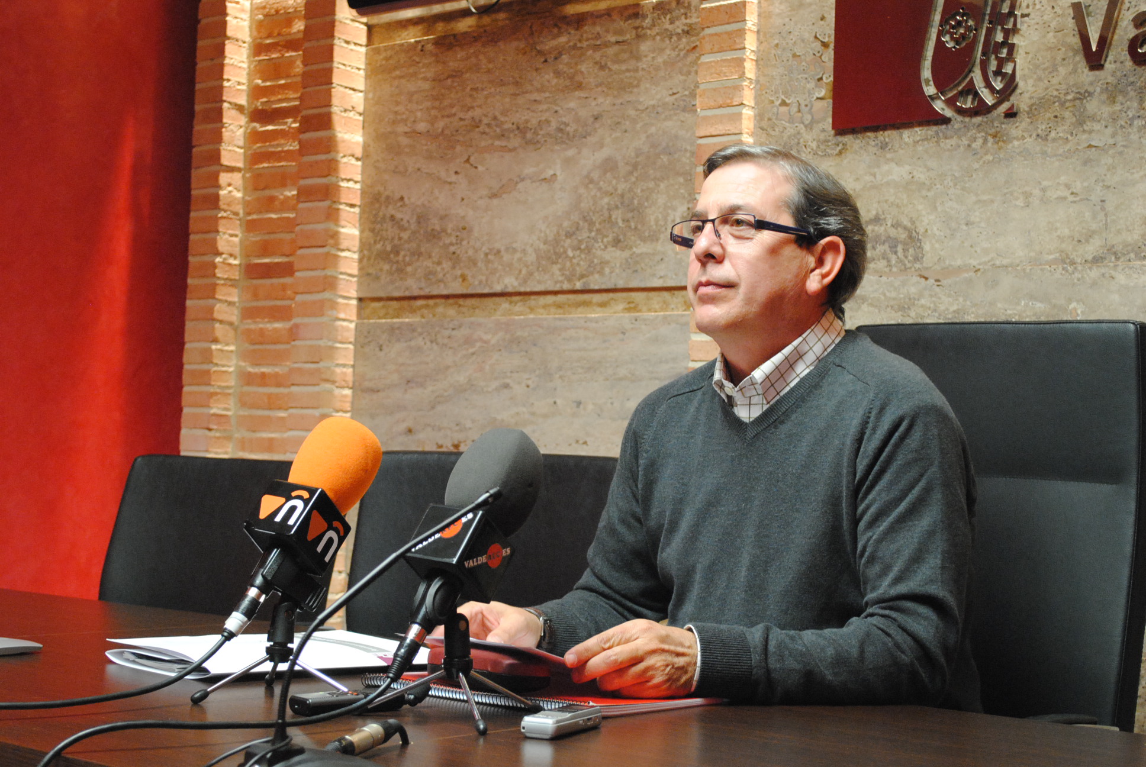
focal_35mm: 60
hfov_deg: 33.4
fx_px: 1912
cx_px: 573
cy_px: 384
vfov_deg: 22.7
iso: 1250
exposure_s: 1/30
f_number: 5.3
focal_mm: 40
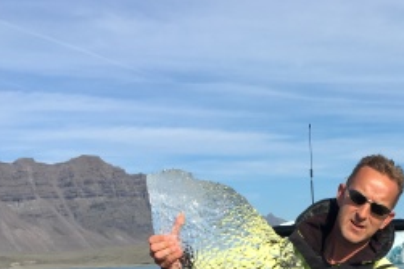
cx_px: 331
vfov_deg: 19.7
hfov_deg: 29.7
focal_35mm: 66
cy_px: 300
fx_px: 740
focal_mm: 4.15
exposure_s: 1/1789
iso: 25
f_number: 2.2
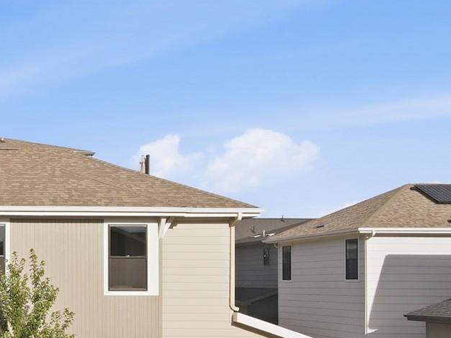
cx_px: -33
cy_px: 276
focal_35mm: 61
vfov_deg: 23.6
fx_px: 794
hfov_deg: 29.0
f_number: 2.8
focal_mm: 4.5
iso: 100
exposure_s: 1/800
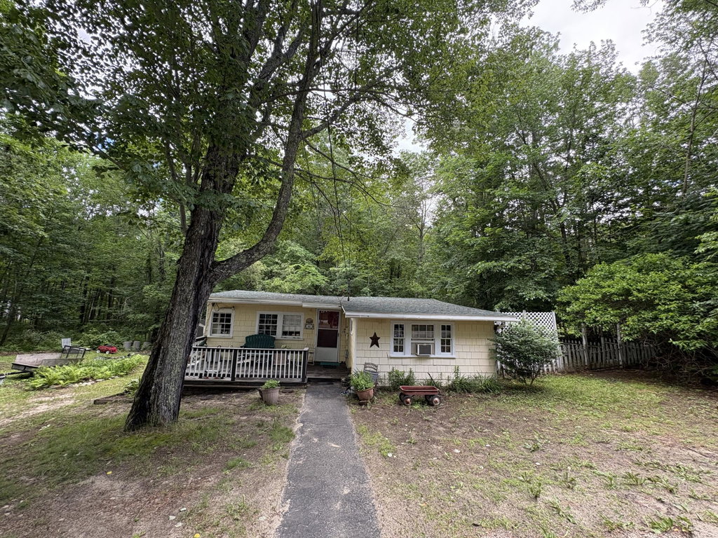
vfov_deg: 85.7
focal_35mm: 14
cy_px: 269
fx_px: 290
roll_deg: -2.5
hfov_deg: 102.1
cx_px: 359
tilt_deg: +8.2
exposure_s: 1/168
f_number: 2.2
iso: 64
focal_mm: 2.22
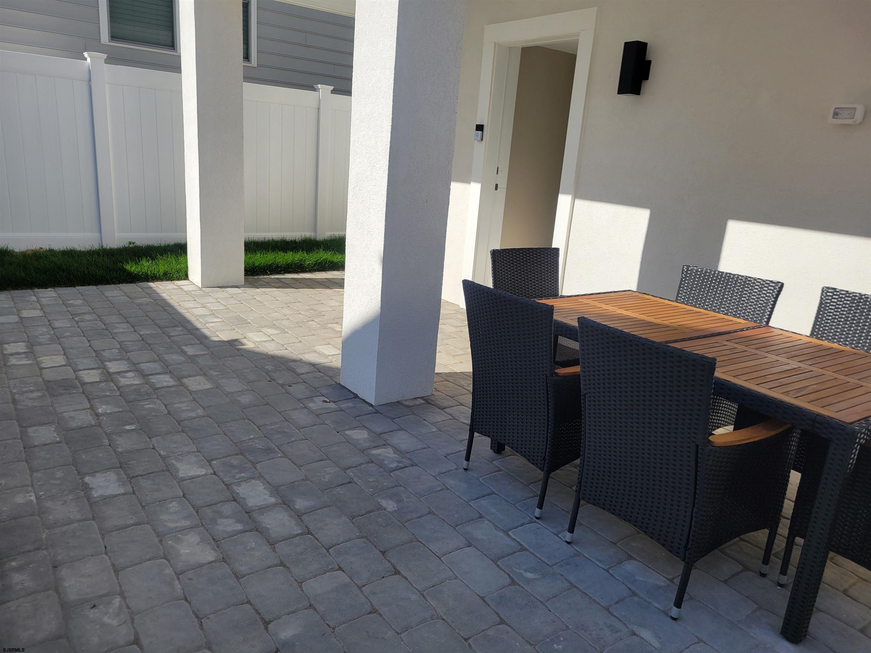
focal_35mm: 26
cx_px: 436
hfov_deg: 67.3
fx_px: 654
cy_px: 326
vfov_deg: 53.1
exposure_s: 1/2271
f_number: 1.8
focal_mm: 5.4
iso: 40
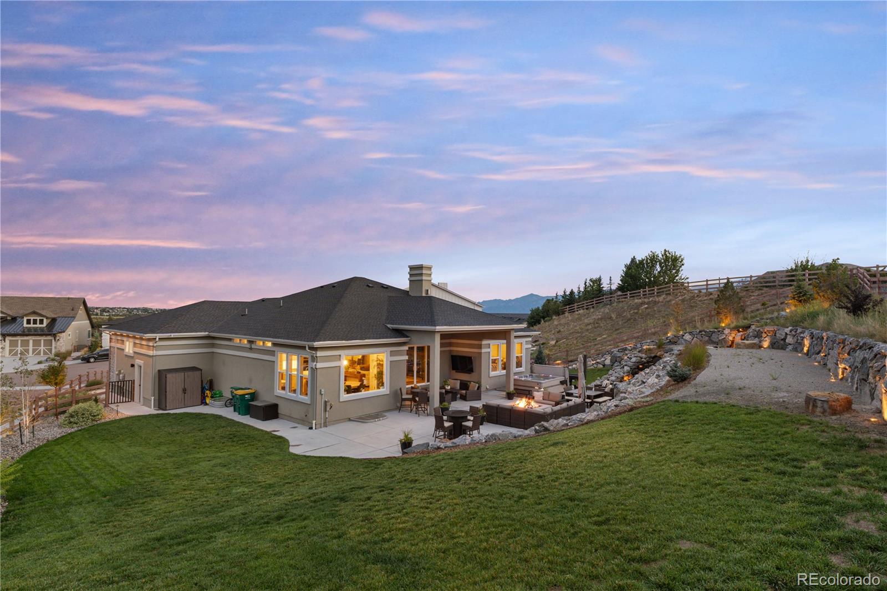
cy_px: 296
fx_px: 447
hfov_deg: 89.5
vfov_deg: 66.9
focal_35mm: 18
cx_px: 444
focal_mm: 12.1
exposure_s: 2.5
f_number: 8
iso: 250
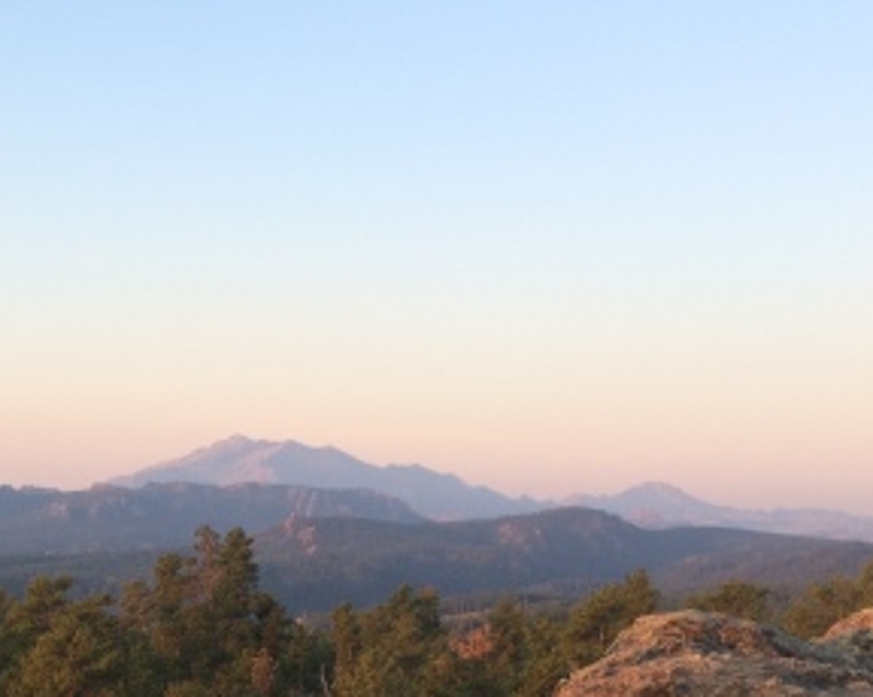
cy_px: 703
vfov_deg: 23.2
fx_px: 1627
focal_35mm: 63
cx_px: 61
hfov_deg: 28.7
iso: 32
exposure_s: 1/174
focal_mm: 4.15
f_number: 2.2
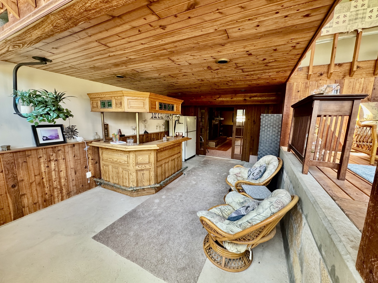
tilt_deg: -9.3
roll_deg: -1.2
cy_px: 142
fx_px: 153
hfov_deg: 102.1
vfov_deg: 85.7
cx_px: 189
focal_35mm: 14
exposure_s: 1/93
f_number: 2.2
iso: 320
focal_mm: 2.22
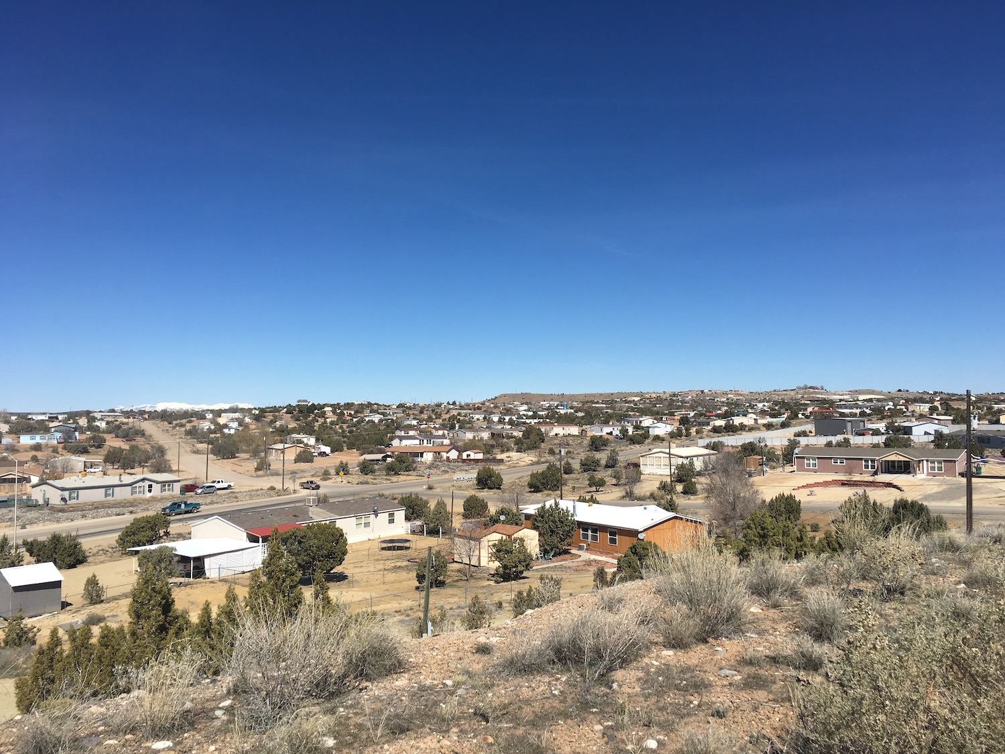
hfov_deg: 61.7
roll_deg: +0.3
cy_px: 377
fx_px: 842
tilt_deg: +1.9
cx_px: 502
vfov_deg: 48.2
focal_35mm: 29
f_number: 2.2
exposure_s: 1/2849
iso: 25
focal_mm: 4.15
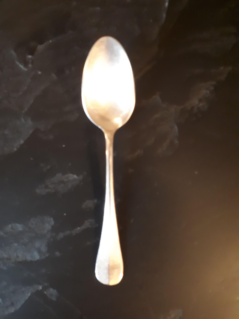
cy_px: 160
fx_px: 249
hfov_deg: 51.4
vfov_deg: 65.3
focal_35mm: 27
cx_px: 120
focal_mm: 3.6
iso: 1000
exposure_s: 1/10
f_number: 1.9
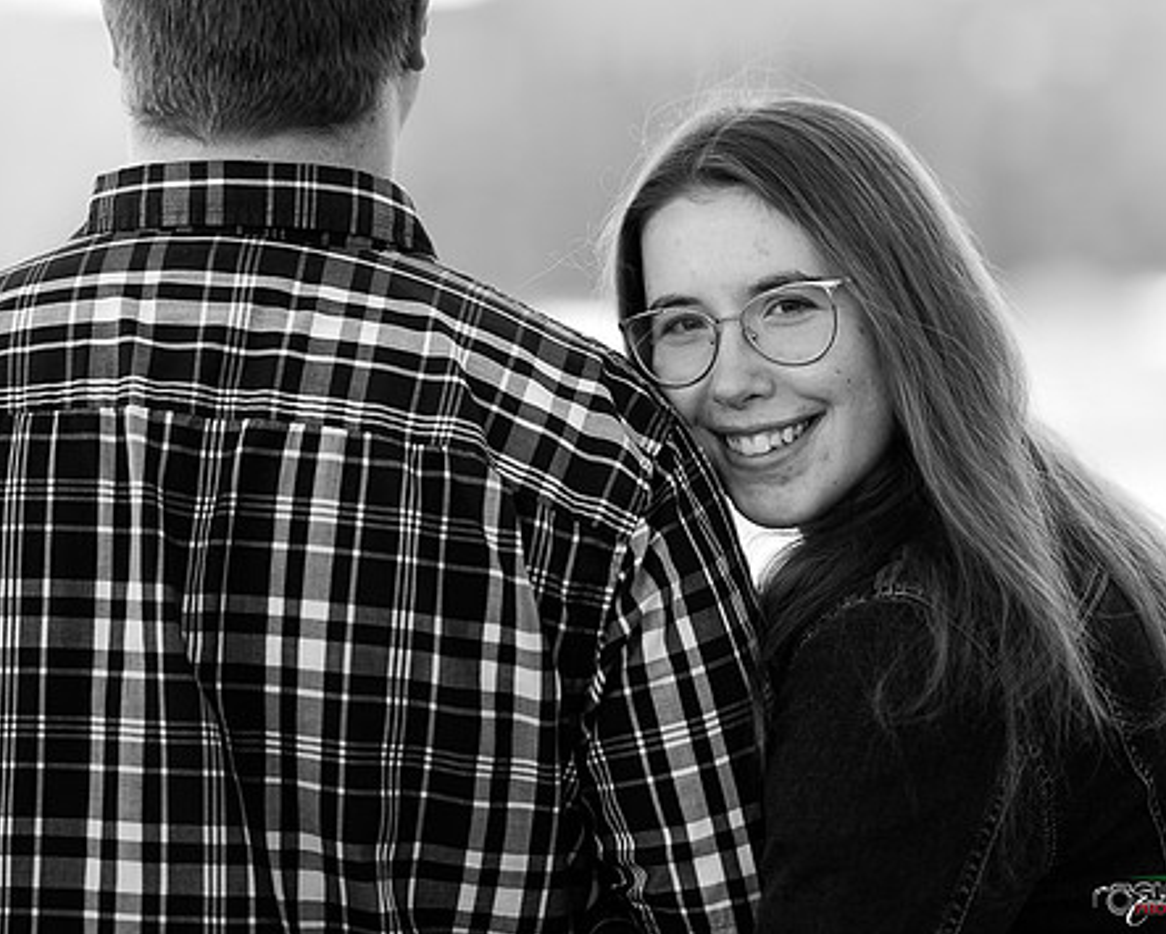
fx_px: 4834
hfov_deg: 13.7
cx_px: 437
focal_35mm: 140
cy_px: 262
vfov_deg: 11.0
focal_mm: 85
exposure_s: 1/1600
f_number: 1.4
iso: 100
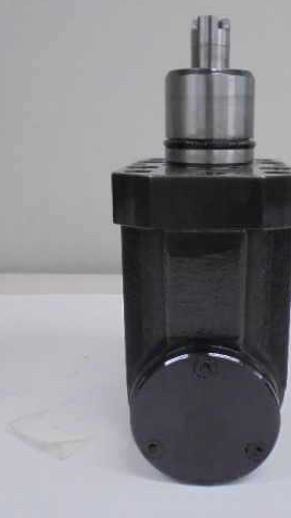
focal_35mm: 38
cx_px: 205
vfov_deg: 52.8
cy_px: 258
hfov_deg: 30.8
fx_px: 522
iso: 640
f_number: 3.5
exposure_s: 1/125
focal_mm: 4.6
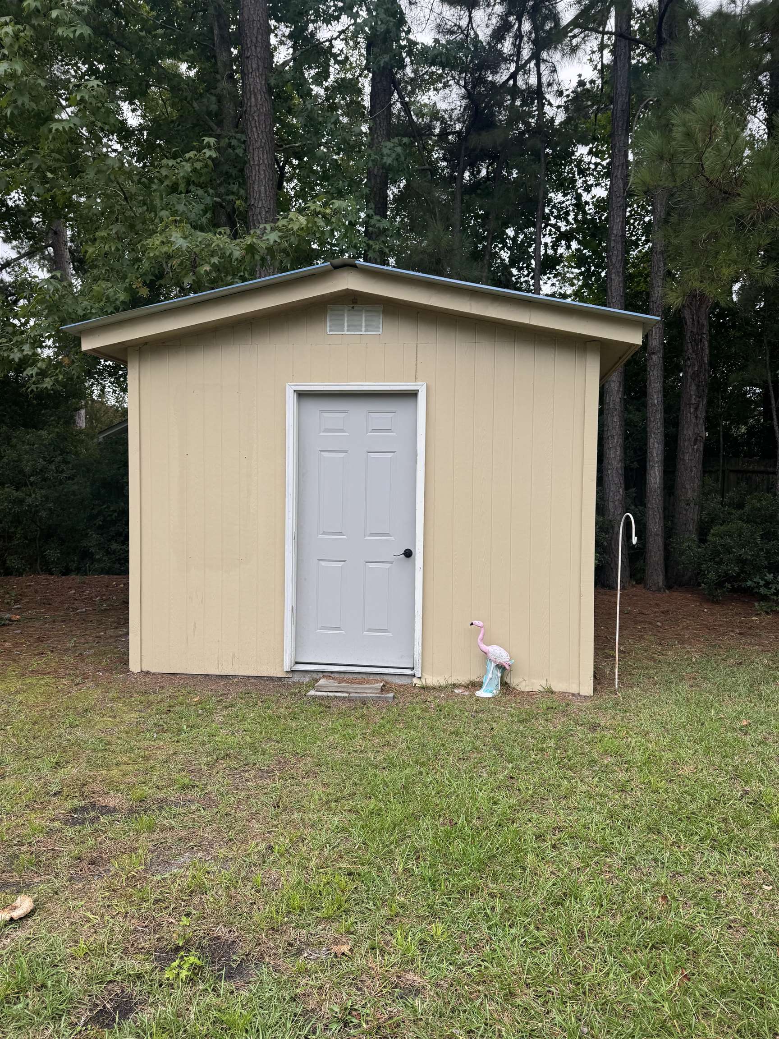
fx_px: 720
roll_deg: +0.4
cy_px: 520
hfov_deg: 56.8
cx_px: 390
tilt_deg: -1.6
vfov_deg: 71.6
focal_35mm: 24
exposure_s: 1/121
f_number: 1.78
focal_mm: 6.76
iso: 80
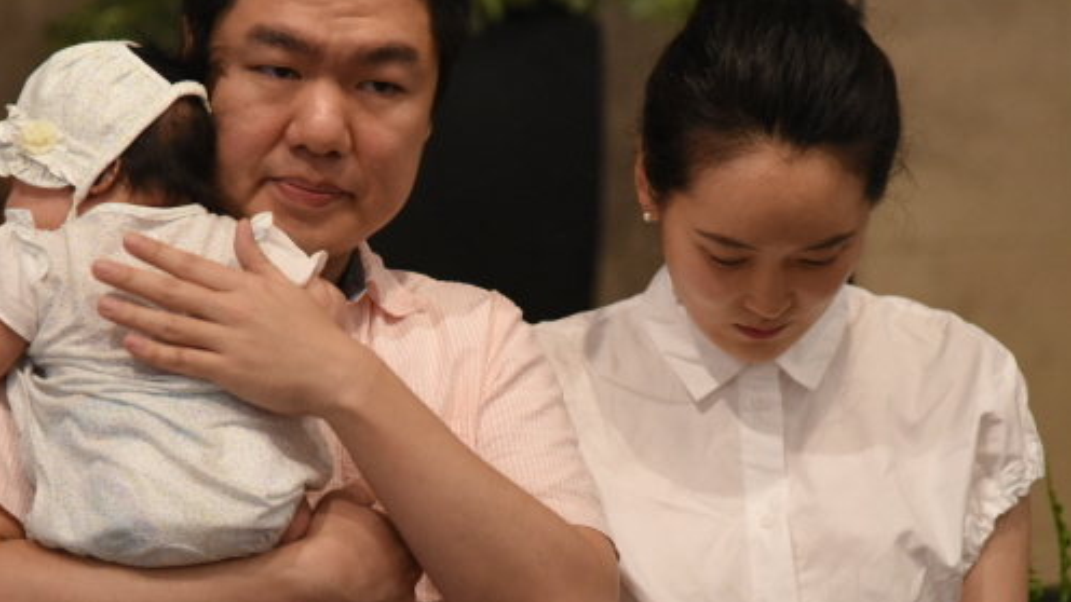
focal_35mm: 203
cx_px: 514
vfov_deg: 6.0
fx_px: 5765
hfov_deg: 10.6
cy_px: 382
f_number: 4
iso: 2800
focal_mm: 120
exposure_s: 1/125
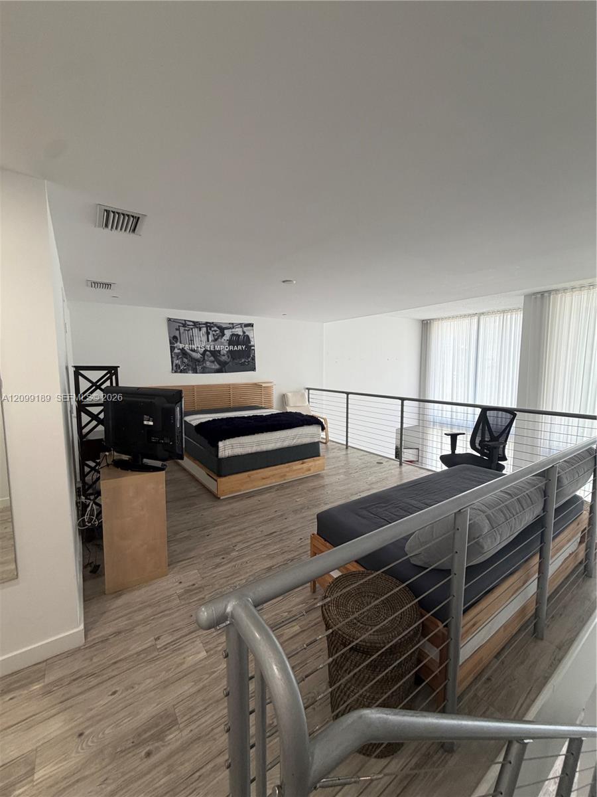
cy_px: 398
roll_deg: +0.2
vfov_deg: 102.1
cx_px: 298
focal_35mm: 14
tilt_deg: -4.5
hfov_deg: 85.7
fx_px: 322
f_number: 2.2
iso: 200
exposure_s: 1/60
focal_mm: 2.22
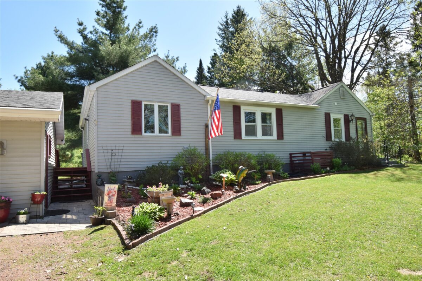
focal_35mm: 24
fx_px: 281
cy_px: 140
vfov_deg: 53.1
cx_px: 211
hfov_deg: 73.7
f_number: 13
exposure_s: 1/200
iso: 320
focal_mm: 16
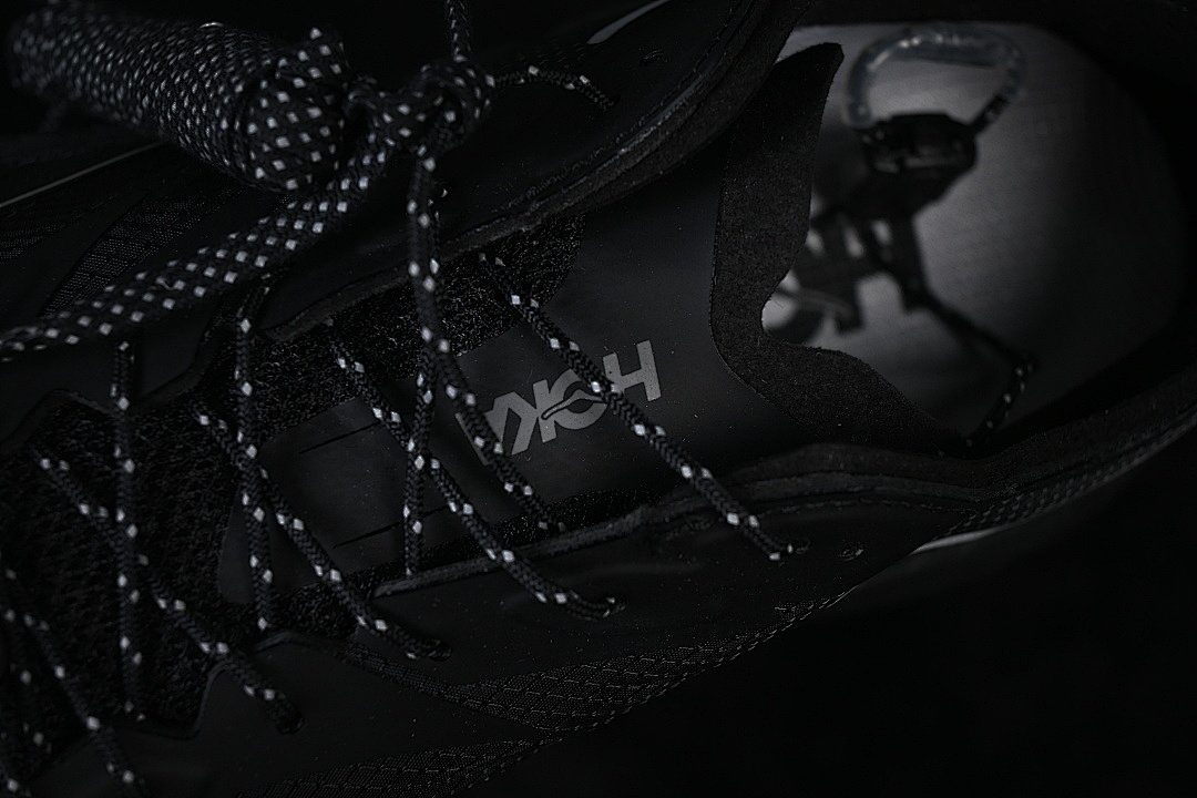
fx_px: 2494
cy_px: 399
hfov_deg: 27.0
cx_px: 598
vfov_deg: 18.2
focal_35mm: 75
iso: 160
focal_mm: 50
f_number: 6.3
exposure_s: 1/50
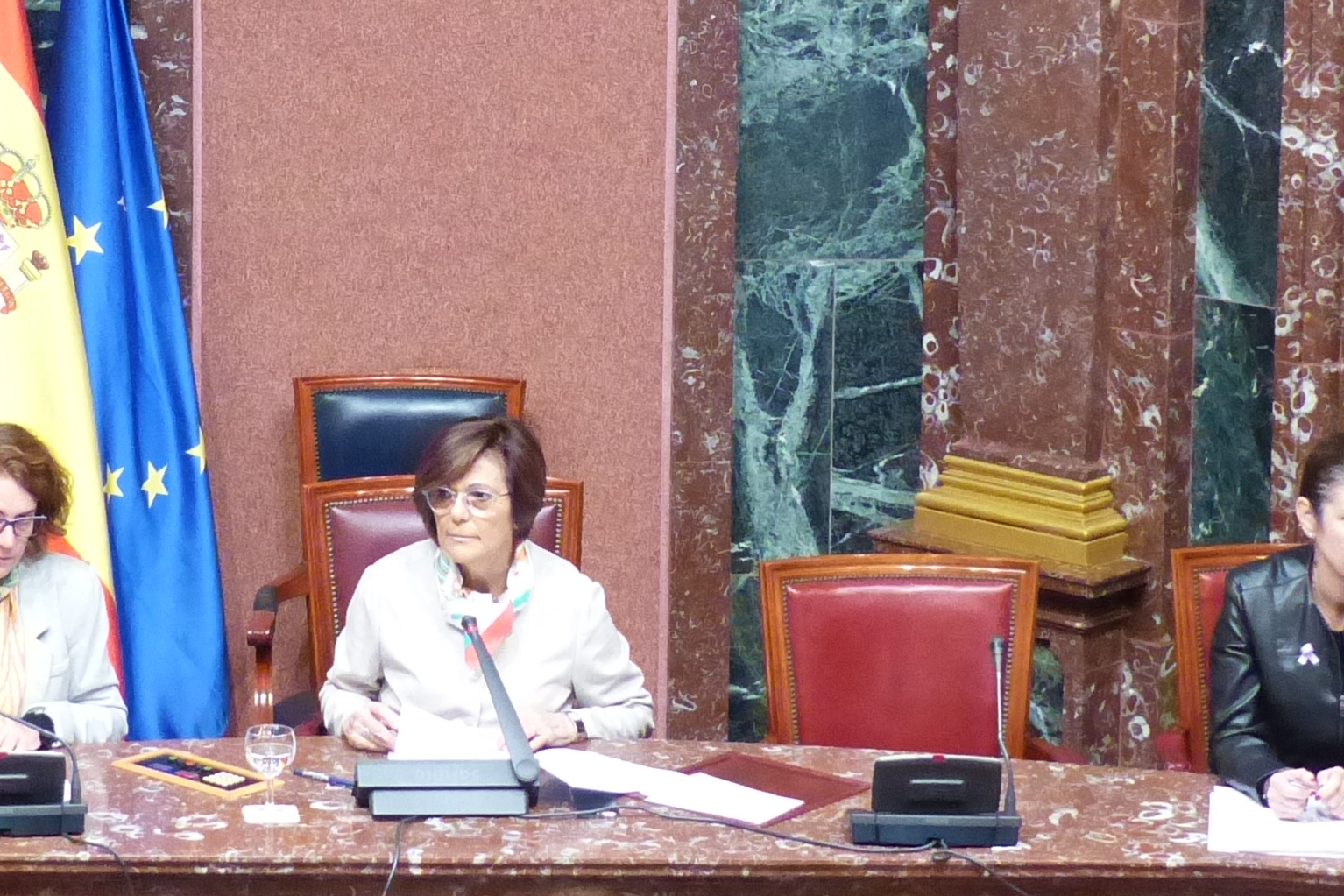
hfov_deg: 14.5
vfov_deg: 9.7
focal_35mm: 141
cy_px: -39
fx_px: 5264
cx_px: 393
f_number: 2.8
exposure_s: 1/30
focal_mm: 9.4
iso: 800
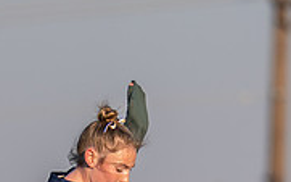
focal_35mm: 1452
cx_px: 100
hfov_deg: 1.4
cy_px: 401
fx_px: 11512
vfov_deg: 0.9
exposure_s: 1/3200
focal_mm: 200
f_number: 2.8
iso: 200
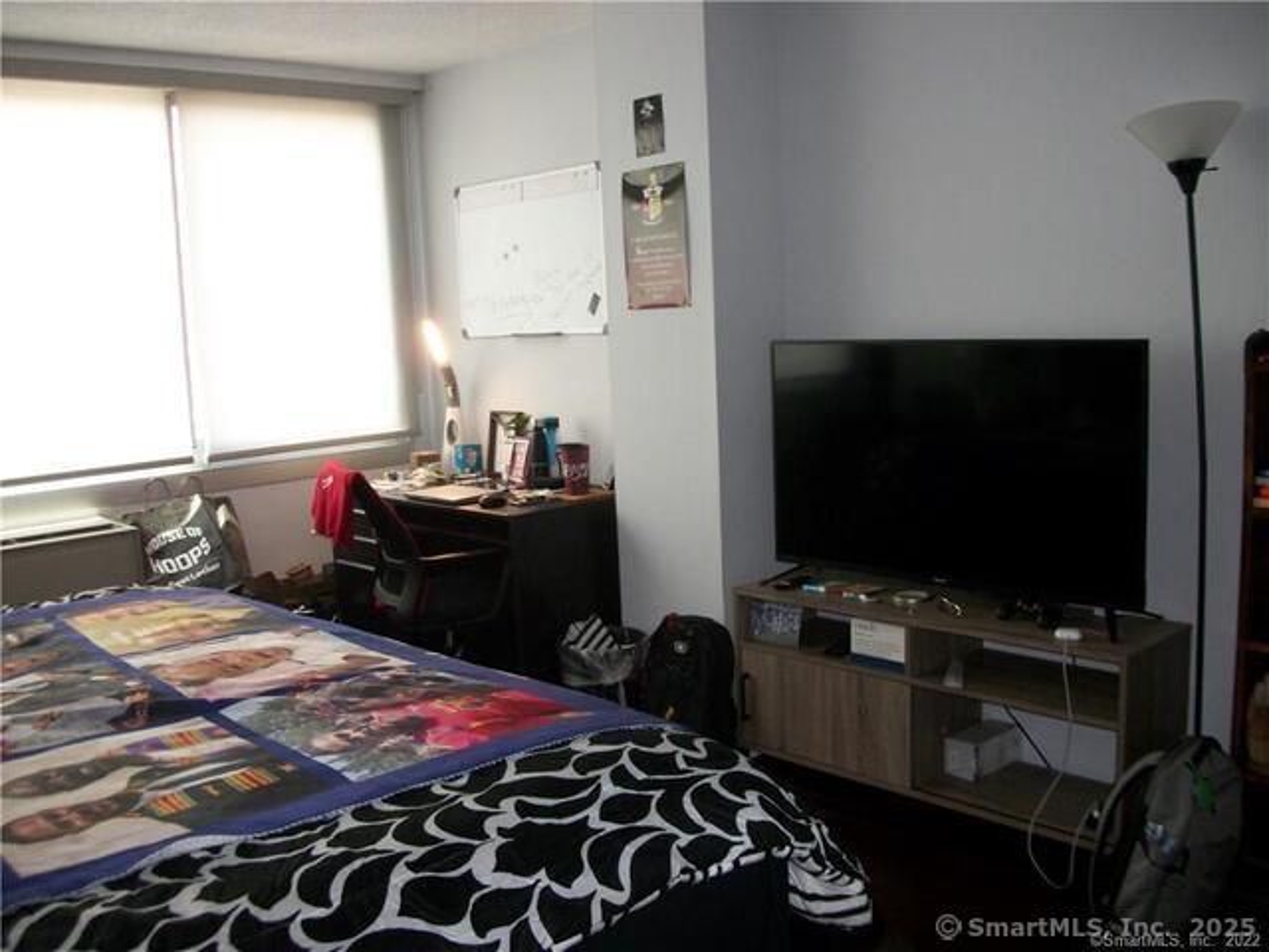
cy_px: 476
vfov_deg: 44.2
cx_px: 634
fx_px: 1173
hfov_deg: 56.8
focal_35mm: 32
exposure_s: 1/60
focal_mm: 5.7
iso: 160
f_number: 2.9
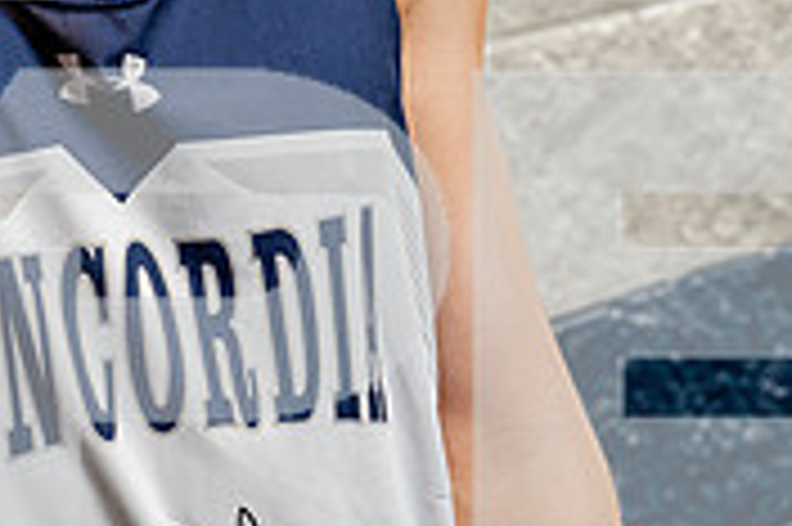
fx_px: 3736
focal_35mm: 170
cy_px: -238
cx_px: -158
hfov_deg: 11.8
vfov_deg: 7.9
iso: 250
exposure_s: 1/250
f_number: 5.6
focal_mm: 49
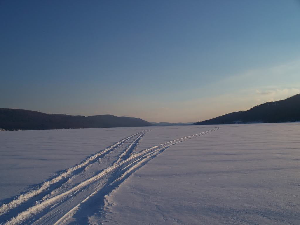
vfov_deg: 39.7
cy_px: 112
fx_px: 312
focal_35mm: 36
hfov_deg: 51.4
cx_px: 150
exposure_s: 1/800
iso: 80
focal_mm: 7.54
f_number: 5
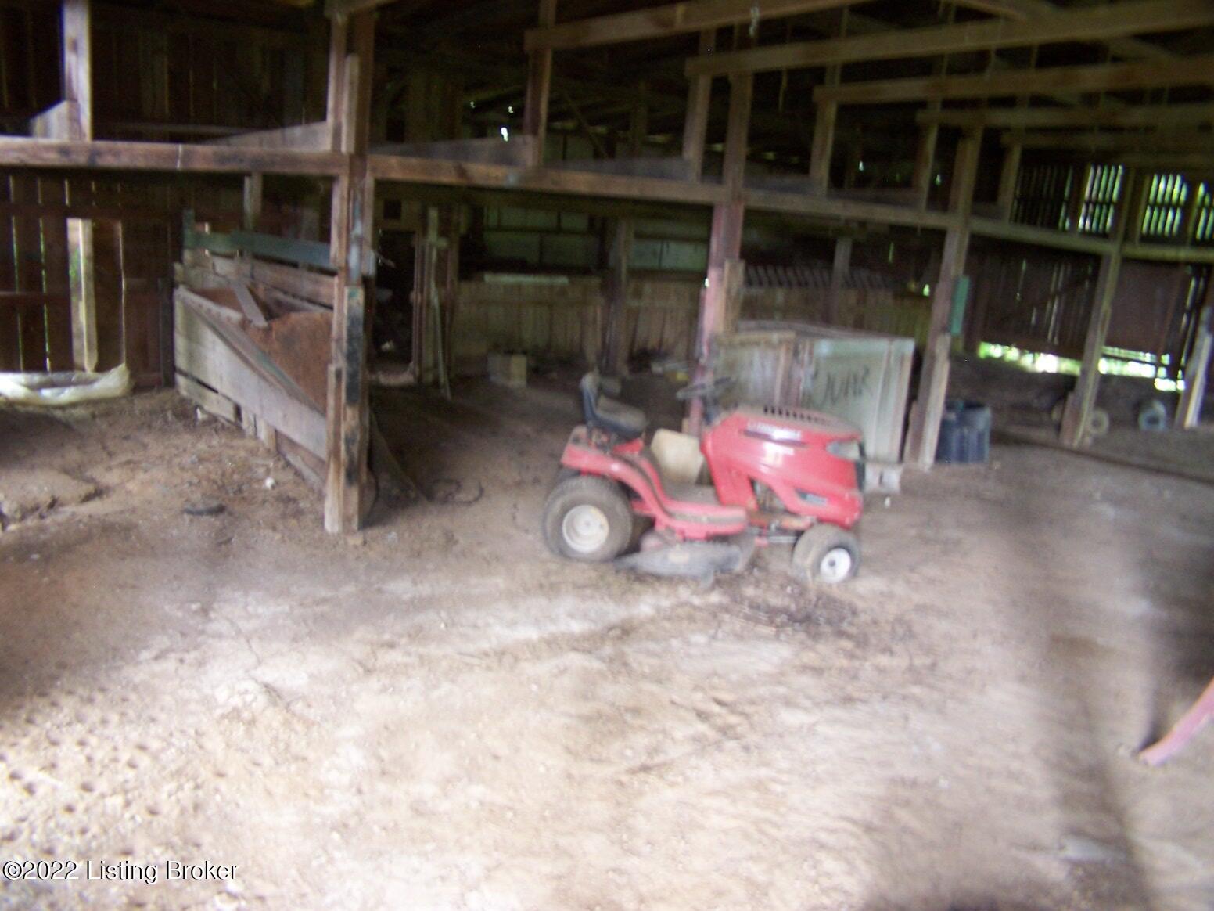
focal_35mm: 38
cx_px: 607
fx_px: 1333
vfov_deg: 37.7
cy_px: 456
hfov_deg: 49.0
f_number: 2.8
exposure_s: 1/4
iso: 140
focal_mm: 6.3
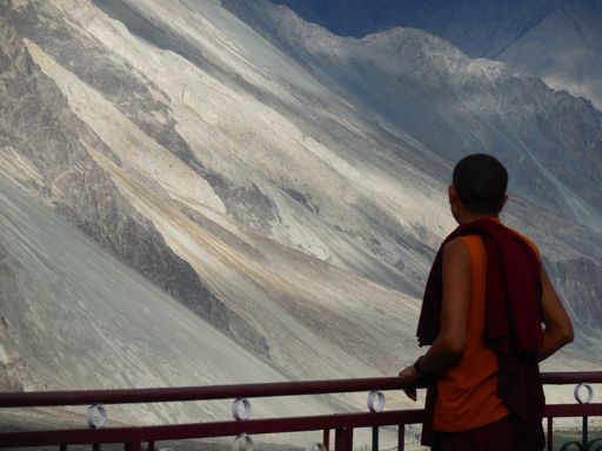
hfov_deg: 10.2
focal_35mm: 193
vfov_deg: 7.7
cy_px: 226
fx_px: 3356
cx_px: 301
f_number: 5.5
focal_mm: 34.4
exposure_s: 1/800
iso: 125
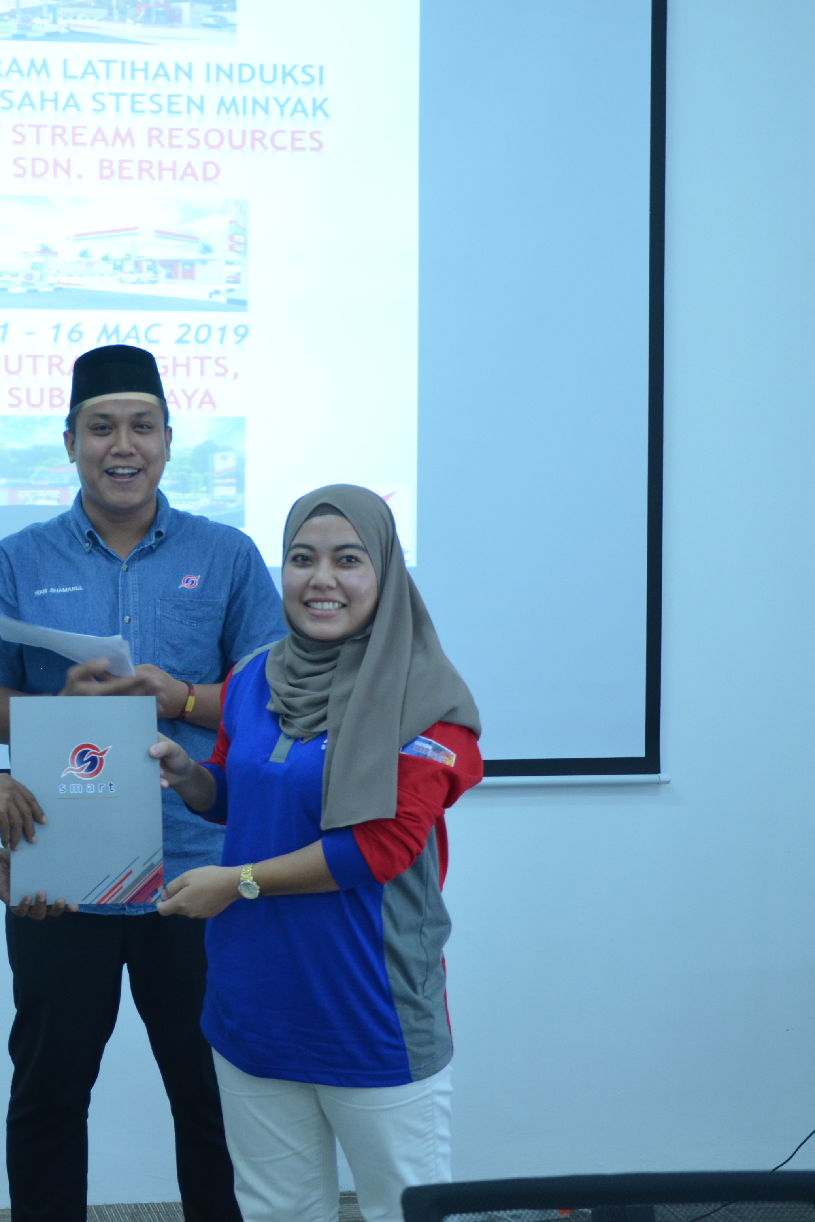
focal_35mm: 62
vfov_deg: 32.4
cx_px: 91
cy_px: 583
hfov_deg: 21.4
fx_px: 2106
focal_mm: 26
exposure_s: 1/60
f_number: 4
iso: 640
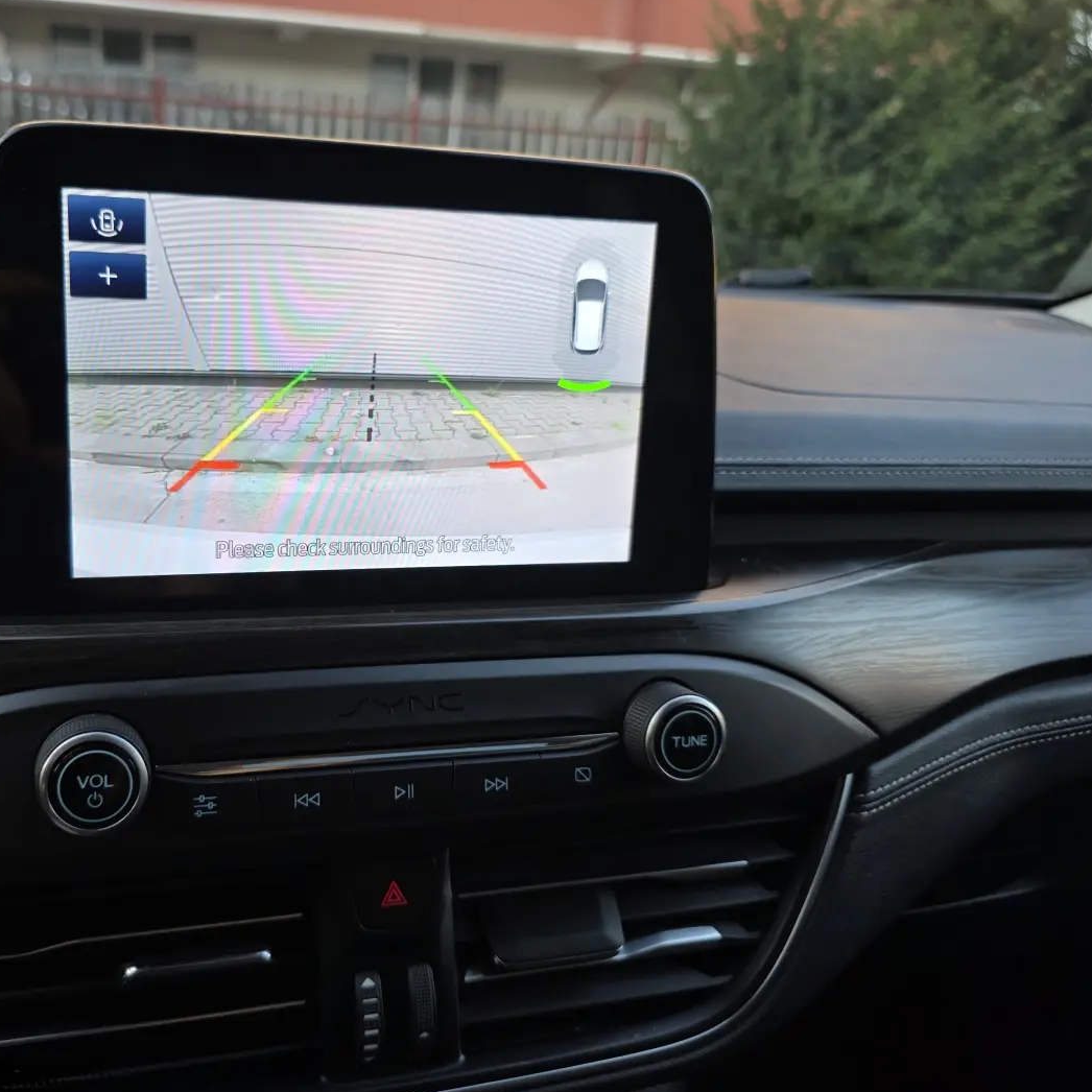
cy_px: 551
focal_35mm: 28
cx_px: 373
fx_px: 999
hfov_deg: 56.2
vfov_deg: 57.3
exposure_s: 1/180
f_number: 1.7
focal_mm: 6.3
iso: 100
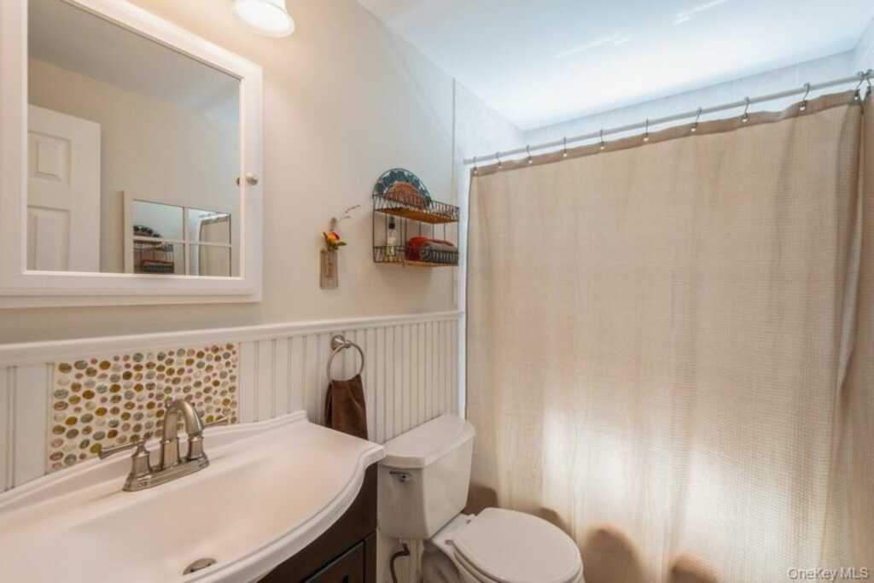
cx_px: 437
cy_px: 292
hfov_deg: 100.4
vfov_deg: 77.3
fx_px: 364
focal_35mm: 15
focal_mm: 10
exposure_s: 1/1.67
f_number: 11
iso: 100
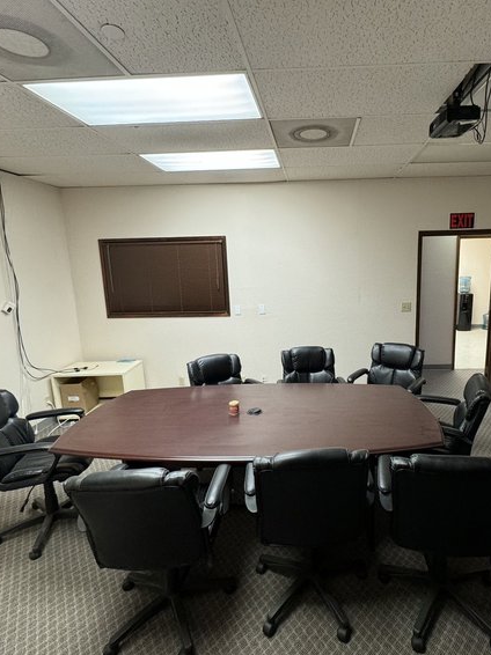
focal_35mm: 19
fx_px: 360
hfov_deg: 67.8
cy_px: 324
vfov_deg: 84.7
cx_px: 301
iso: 250
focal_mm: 2.22
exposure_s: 1/120
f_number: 2.2
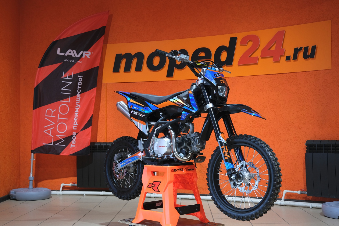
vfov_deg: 27.5
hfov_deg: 40.3
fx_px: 461
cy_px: 113
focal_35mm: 49
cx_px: 170
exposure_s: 1/60
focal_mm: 32.5
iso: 800
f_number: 4
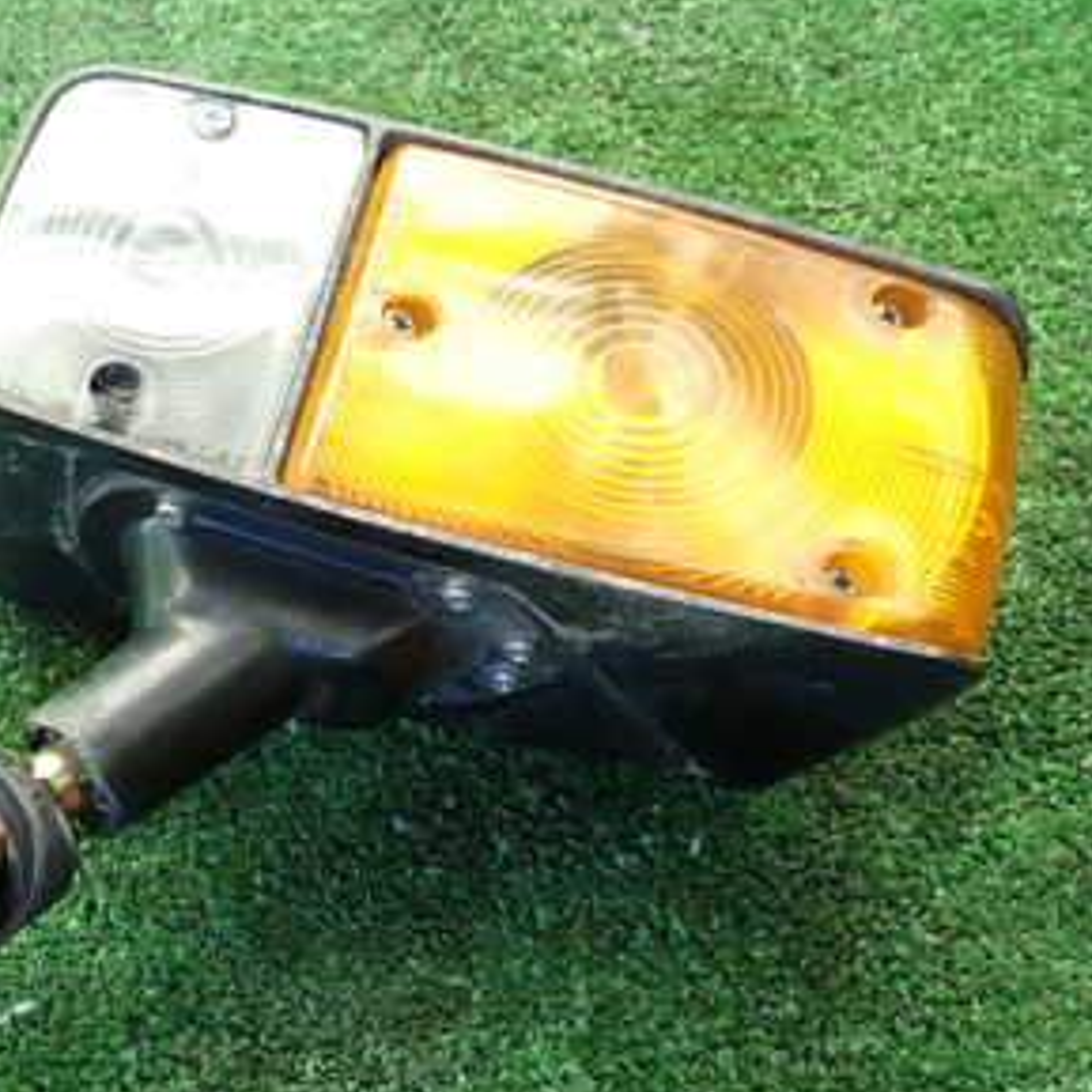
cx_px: -26
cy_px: 812
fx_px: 1963
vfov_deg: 30.6
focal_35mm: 55
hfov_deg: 28.9
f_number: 2.3
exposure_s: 1/100
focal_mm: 5.4
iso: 200
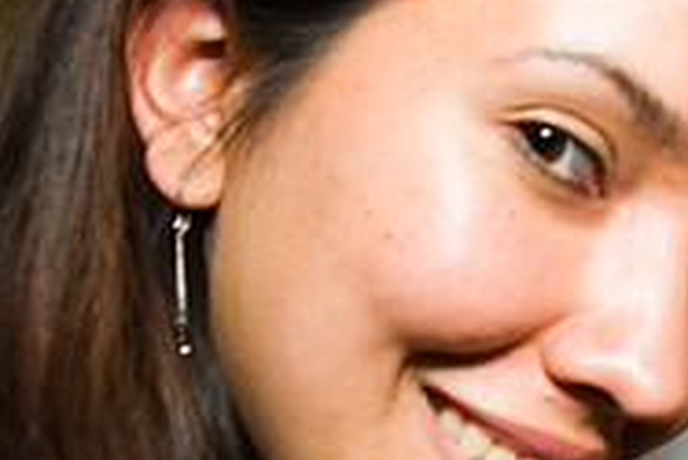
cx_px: 728
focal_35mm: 93
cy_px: 453
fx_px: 1779
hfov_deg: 21.0
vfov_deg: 14.5
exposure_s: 1/30
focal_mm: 20
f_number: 4
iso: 140
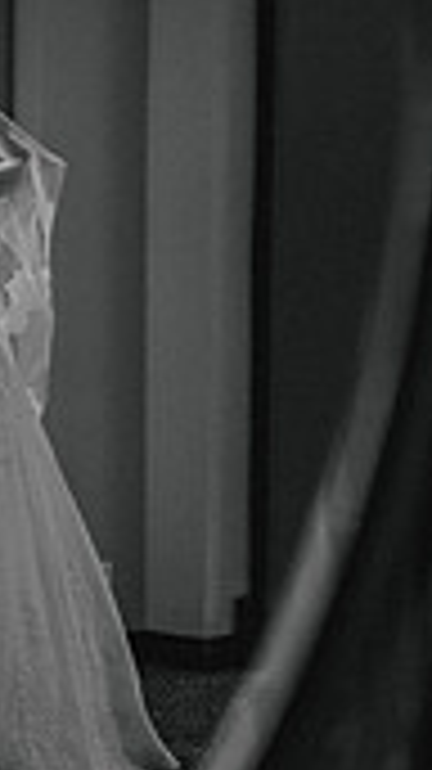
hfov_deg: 8.7
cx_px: -86
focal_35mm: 138
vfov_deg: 15.5
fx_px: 2814
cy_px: 495
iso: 100
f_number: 2
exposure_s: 1/50
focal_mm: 50
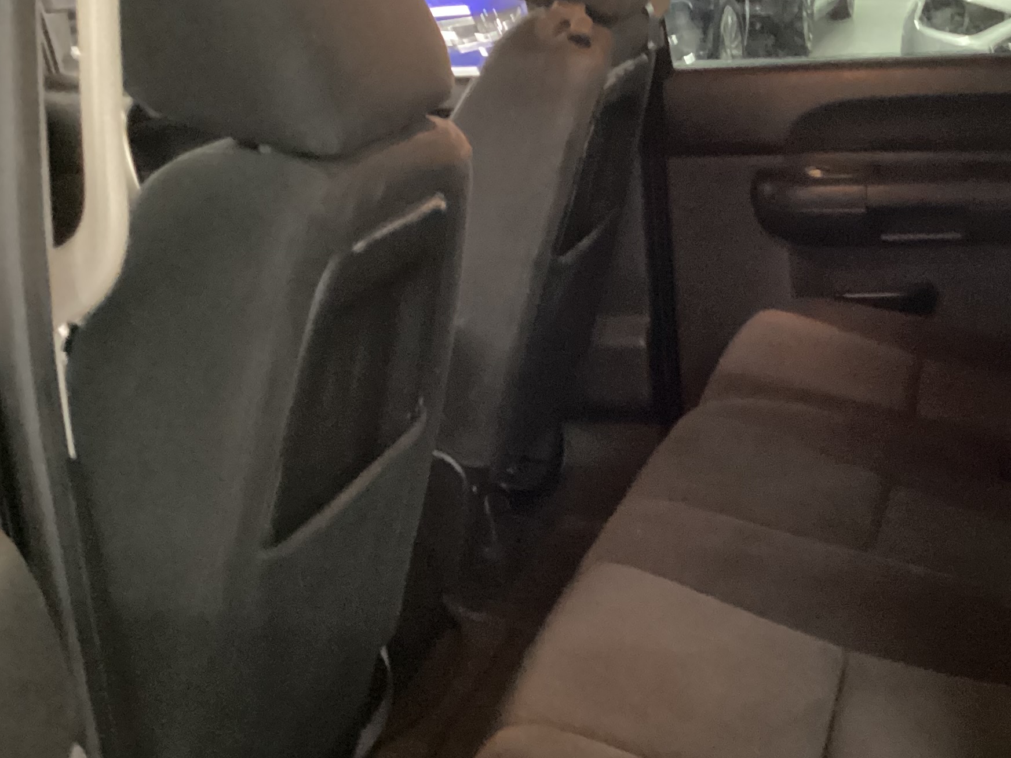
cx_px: 797
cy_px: 366
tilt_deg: -18.8
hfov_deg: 32.4
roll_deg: +0.8
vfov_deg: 25.2
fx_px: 1694
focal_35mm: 58
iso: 800
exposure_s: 1/17
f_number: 2.4
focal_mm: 3.3
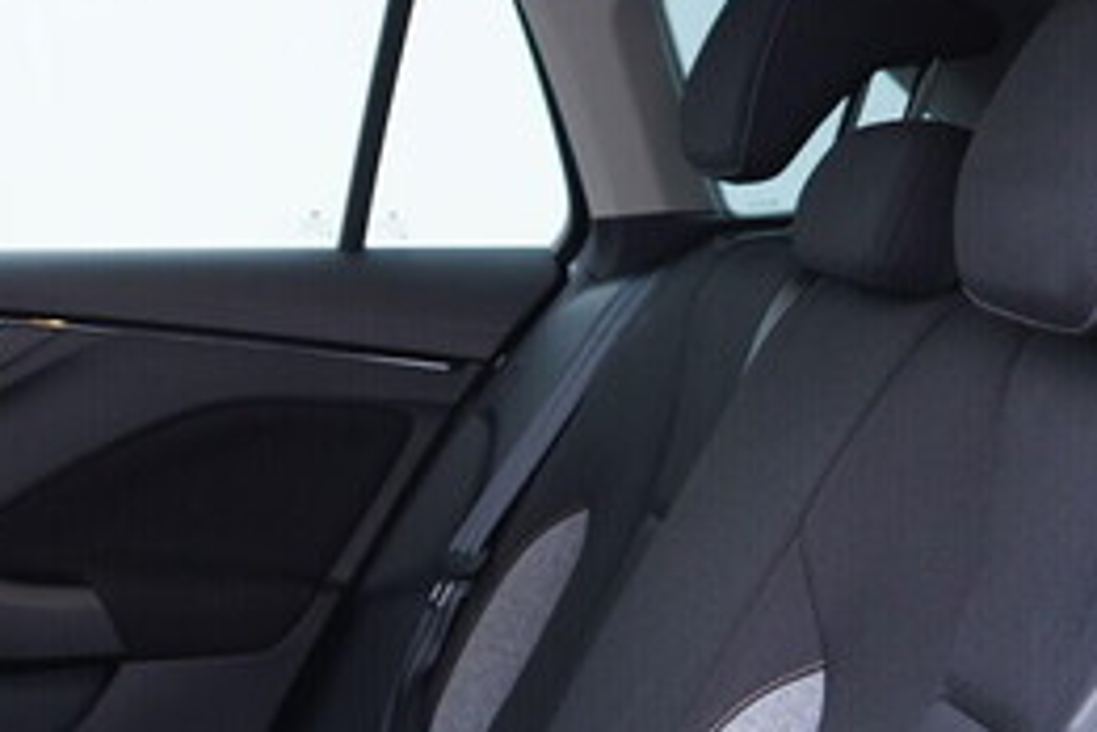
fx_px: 2316
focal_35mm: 76
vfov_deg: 17.8
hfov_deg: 26.1
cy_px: 541
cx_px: 193
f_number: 2.8
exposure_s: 1/40
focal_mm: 24
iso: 640
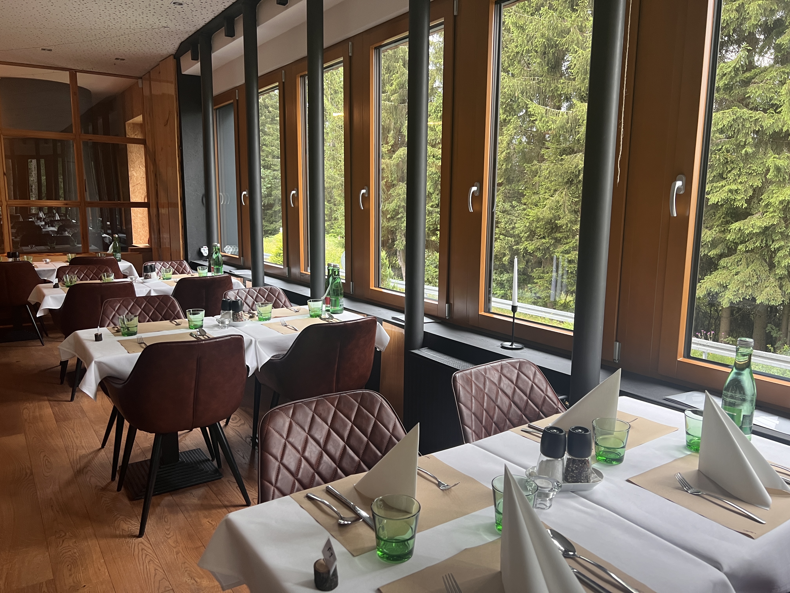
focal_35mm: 26
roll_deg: -0.4
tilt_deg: -8.9
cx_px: 395
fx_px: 593
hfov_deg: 67.3
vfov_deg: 53.1
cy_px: 296
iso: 80
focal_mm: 5.7
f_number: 1.5
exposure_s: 1/50
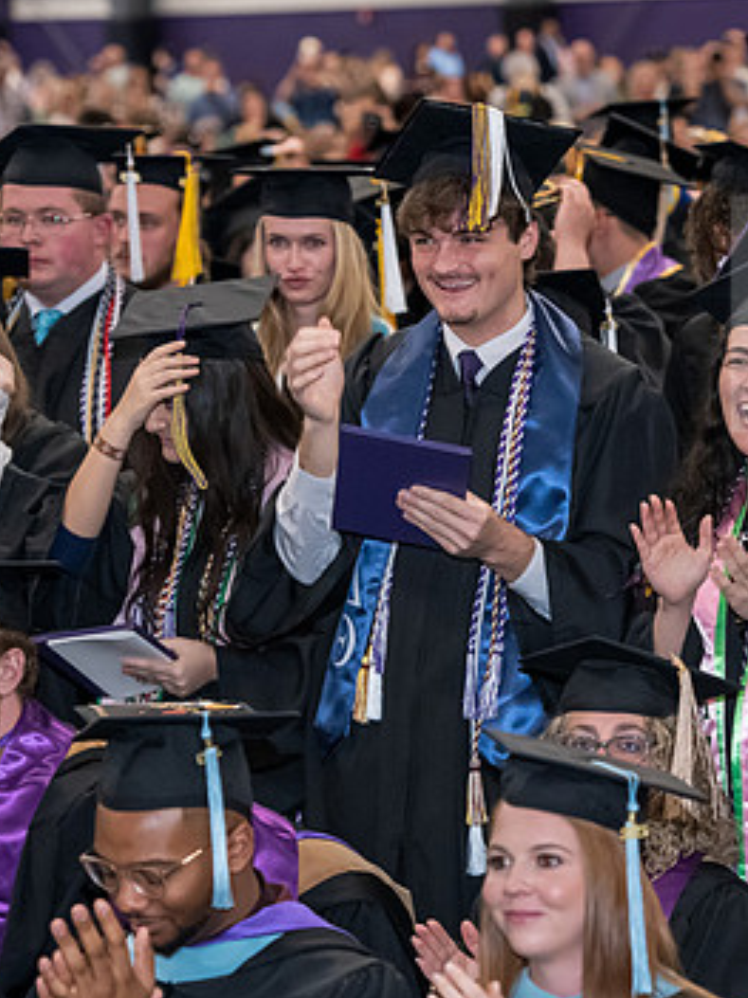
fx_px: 5132
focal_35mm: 178
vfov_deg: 11.1
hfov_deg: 8.3
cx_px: 646
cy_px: 539
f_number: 4.5
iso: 4000
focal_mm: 112
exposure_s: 1/200
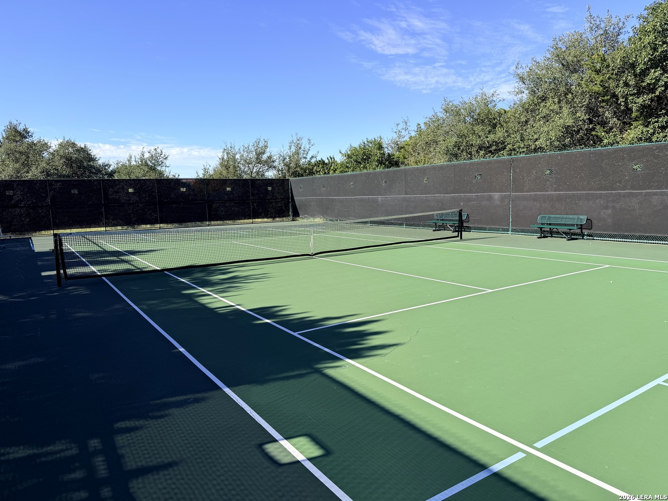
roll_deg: +1.6
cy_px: 250
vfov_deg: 56.8
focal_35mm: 24
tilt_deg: -5.5
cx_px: 334
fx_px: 463
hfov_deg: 71.6
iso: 80
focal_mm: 6.76
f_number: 1.78
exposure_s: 1/3425
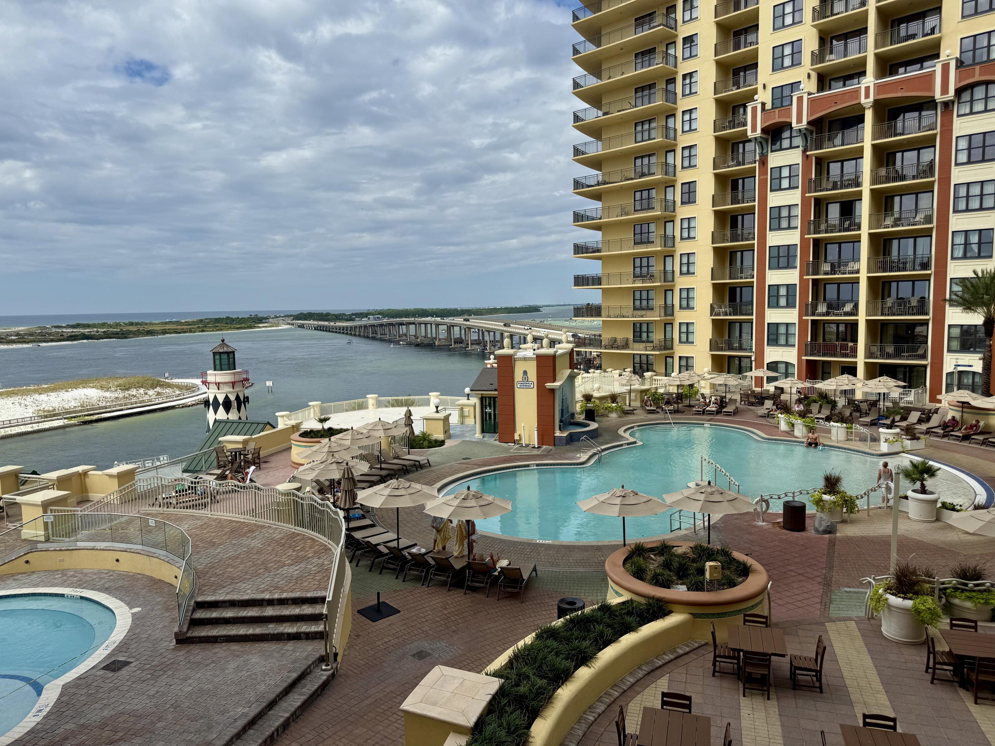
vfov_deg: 56.8
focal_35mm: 24
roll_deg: +0.9
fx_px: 690
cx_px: 498
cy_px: 373
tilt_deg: -5.0
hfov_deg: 71.6
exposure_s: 1/7353
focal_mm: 6.76
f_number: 1.78
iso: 80
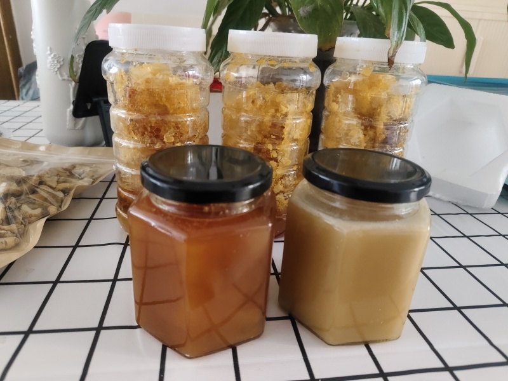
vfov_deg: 58.9
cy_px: 190
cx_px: 254
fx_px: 338
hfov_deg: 73.9
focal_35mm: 23
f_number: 1.88
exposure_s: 1/100
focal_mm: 5.56
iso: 1148
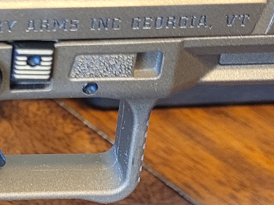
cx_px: -79
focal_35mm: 125
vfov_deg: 11.7
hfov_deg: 15.1
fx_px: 989
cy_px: 228
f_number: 1.8
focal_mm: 5.4
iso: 500
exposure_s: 1/40
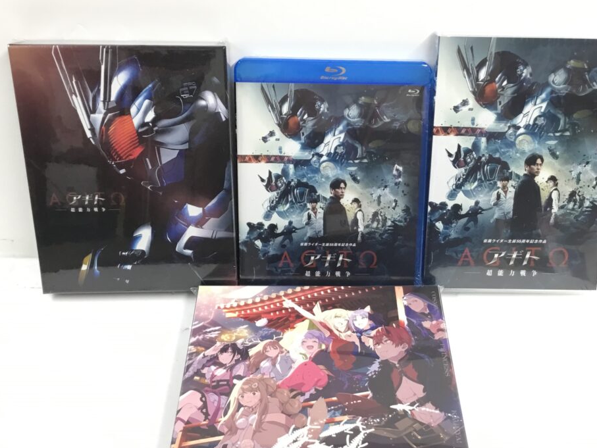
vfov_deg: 40.7
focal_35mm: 35
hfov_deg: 52.5
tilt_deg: -38.1
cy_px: 229
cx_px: 324
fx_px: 604
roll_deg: -3.0
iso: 80
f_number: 2.4
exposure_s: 1/30
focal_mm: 3.3
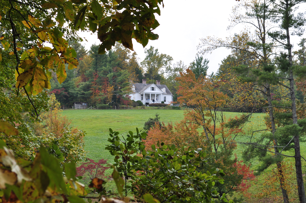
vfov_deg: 16.5
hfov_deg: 24.6
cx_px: 153
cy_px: 102
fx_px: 700
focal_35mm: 82
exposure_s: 1/125
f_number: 9
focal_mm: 55
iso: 200
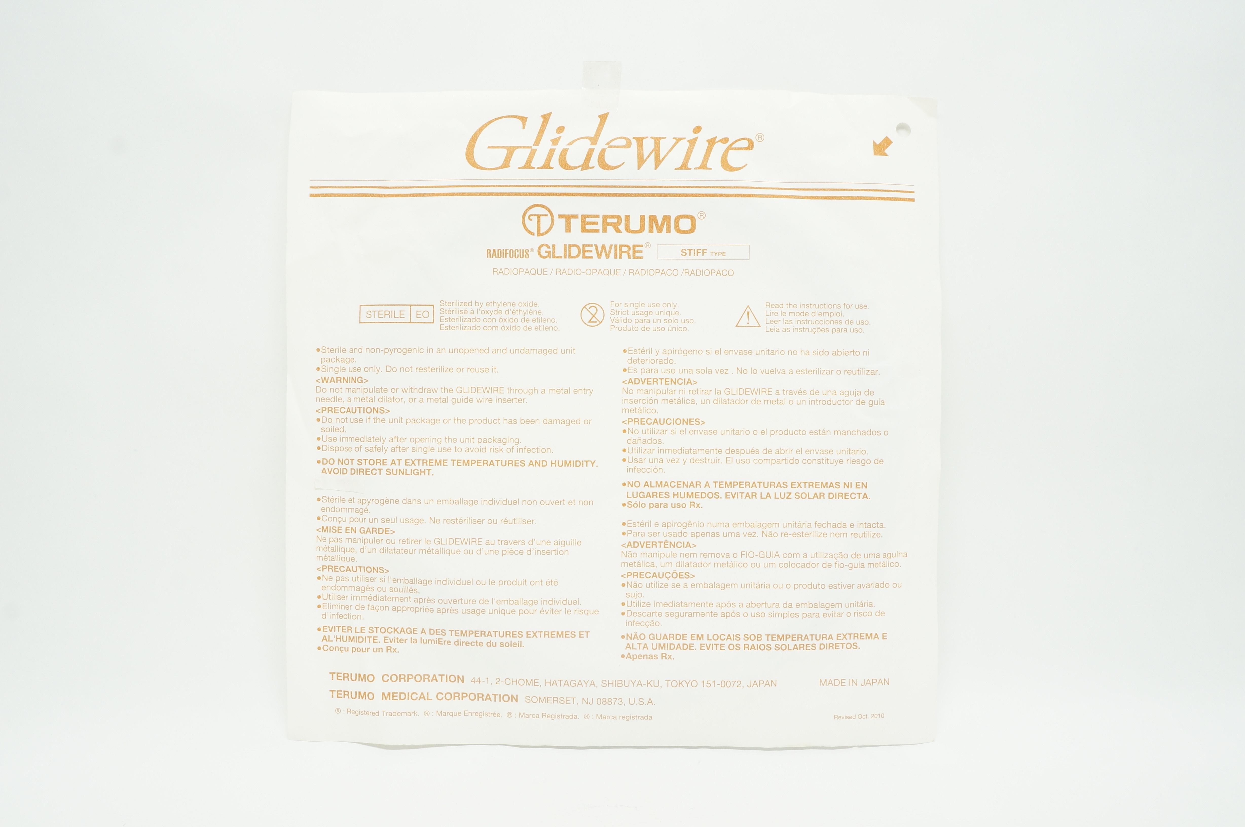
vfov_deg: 43.5
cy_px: 414
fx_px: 1036
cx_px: 622
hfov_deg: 62.0
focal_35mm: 30
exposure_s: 1/15
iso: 400
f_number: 11
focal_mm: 20
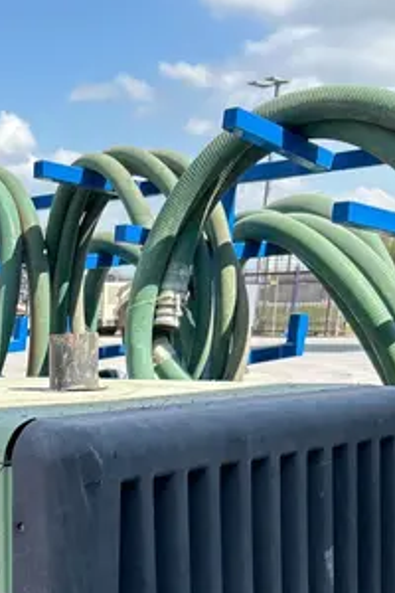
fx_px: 1086
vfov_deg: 27.3
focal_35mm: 66
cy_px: 693
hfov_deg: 19.5
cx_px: -65
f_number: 1.5
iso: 50
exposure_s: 1/1645
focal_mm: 5.7
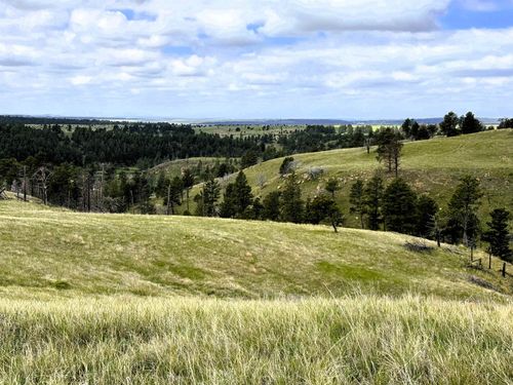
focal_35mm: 48
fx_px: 711
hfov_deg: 39.7
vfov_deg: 30.3
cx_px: 256
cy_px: 192
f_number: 1.78
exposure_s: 1/5376
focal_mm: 6.76
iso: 64
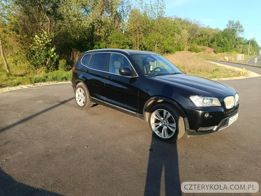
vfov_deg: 56.8
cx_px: 130
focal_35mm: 24
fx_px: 181
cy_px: 98
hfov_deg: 71.6
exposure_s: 1/169
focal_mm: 5.24
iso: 50
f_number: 1.7
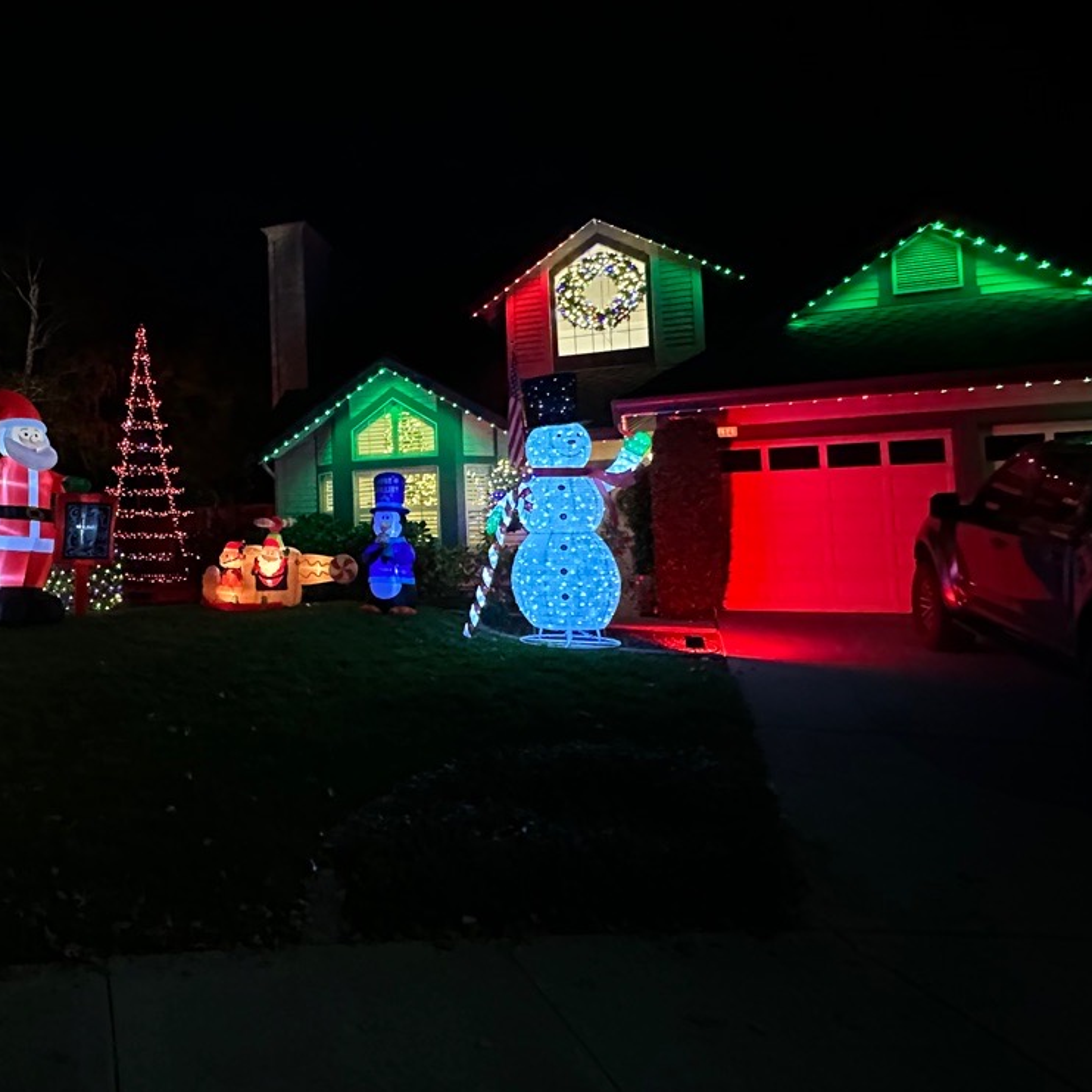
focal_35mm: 25
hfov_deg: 57.2
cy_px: 492
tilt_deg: +4.2
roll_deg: +1.0
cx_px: 185
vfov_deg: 62.8
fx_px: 892
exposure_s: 1/30
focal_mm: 2.22
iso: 1600
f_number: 2.2
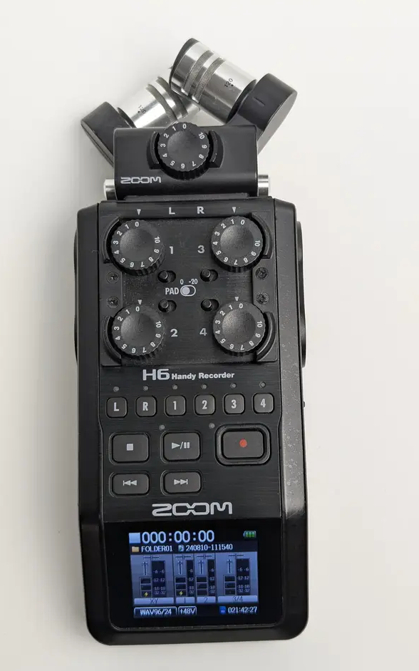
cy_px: 335
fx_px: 950
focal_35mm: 52
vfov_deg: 38.9
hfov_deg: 24.9
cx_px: 210
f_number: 1.85
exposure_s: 1/60
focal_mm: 6.81
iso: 60
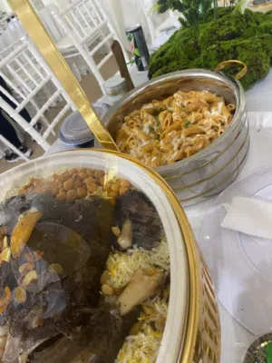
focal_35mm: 26
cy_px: 182
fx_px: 272
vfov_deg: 67.3
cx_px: 136
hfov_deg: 53.1
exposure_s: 1/50
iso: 250
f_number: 1.8
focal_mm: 4.25
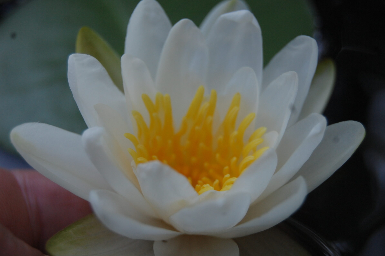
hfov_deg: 23.0
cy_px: 132
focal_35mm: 89
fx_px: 946
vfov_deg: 15.4
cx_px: 206
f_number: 5.6
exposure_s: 1/500
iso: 400
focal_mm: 55
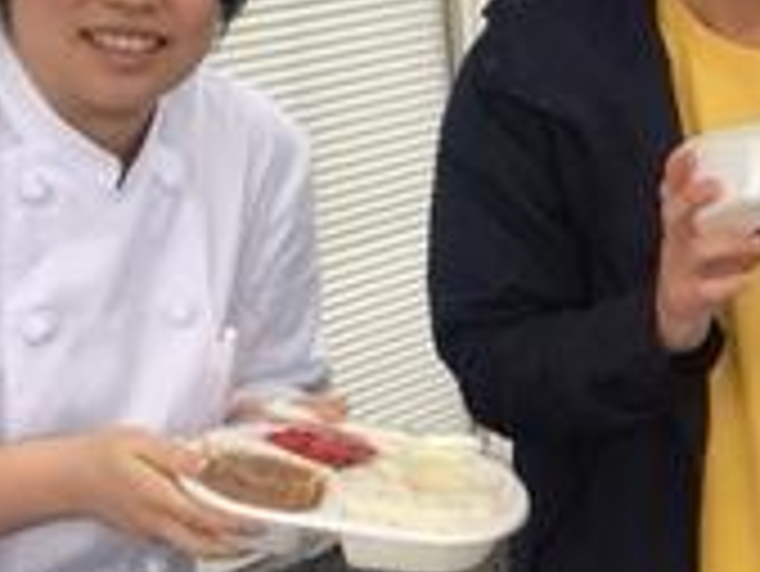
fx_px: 2417
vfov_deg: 13.4
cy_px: 419
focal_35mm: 110
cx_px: 994
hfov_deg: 16.8
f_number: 2.2
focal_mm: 4.2
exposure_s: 1/120
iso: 25
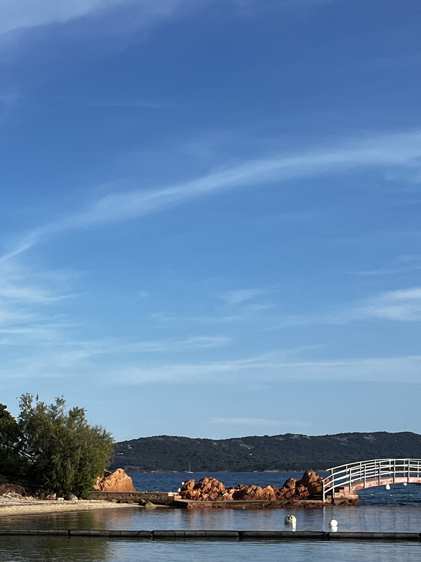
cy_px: 459
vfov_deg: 26.1
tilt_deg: +0.9
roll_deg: +0.6
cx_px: -240
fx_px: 1184
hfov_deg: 17.7
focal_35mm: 73
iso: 50
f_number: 1.5
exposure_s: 1/4274
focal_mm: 5.7
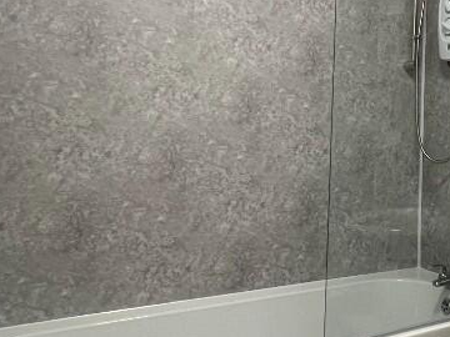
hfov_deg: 43.2
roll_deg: -1.3
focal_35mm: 37
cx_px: 448
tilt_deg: +1.8
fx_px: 481
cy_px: 132
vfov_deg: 38.5
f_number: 1.8
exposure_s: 1/50
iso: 125
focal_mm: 1.57
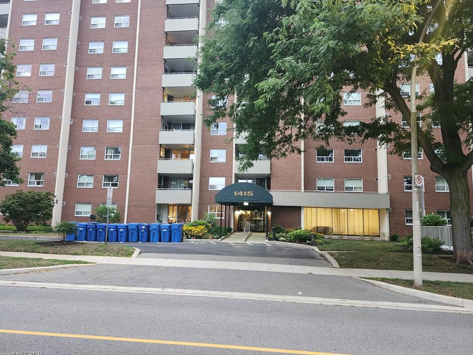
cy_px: 174
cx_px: 235
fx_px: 328
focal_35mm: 24
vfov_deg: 56.8
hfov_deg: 71.6
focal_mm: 5.54
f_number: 1.8
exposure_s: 1/60
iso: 500
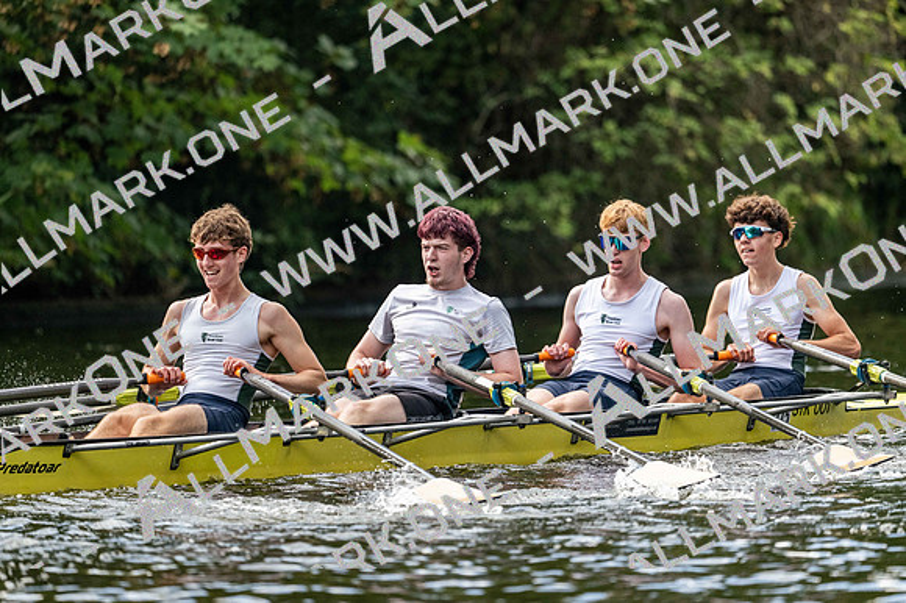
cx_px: 453
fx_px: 10063
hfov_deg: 5.2
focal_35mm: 400
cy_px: 302
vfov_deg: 3.4
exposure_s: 1/2500
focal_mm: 400
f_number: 4.5
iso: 1400
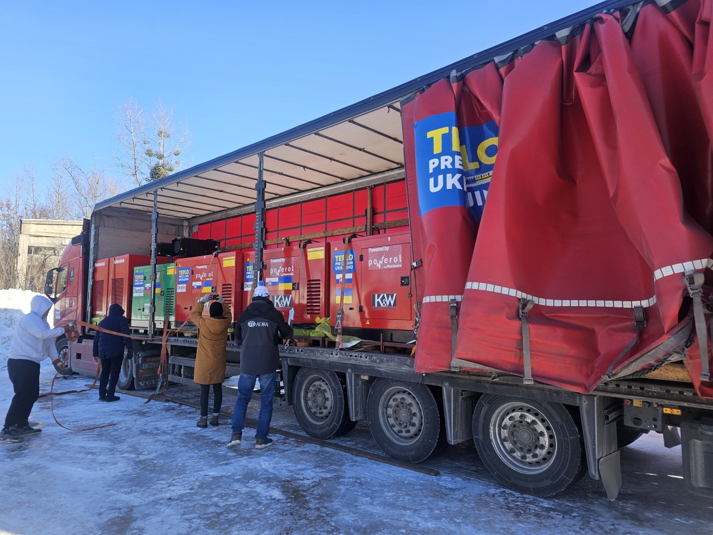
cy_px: 268
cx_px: 356
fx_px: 474
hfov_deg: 73.9
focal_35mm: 23
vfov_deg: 58.9
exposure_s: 1/246
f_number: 1.7
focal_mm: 6.3
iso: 10
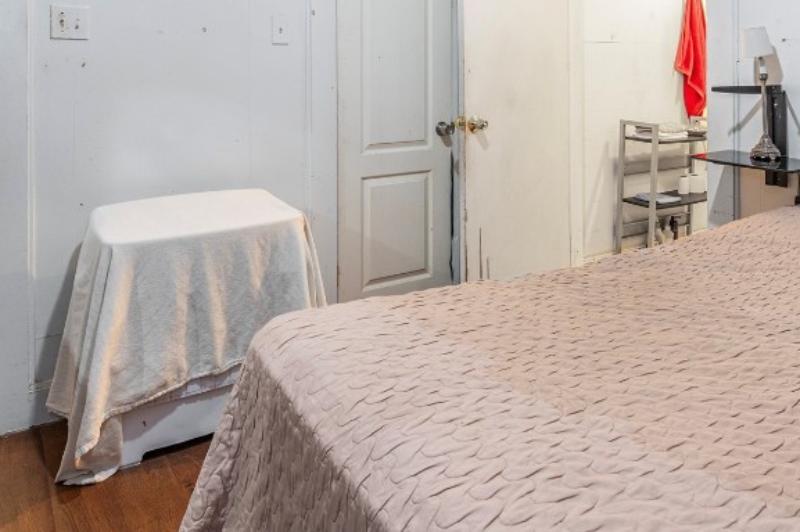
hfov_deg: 65.5
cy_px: 79
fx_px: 622
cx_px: 416
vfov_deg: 43.3
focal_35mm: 28
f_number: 9
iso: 100
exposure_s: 1.6
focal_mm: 14
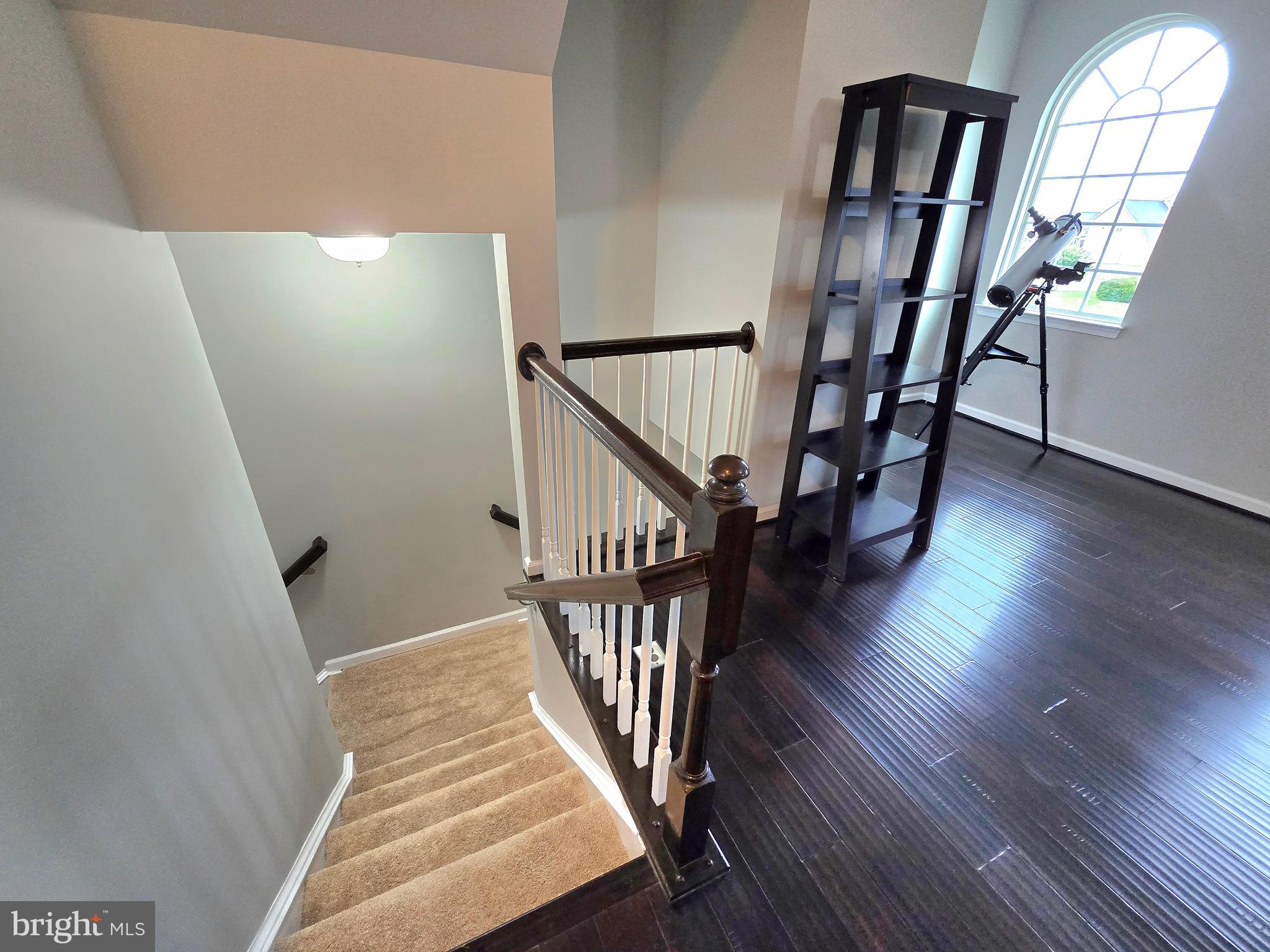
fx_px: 477
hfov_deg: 106.2
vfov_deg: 89.9
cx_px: 635
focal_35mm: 13
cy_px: 476
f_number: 2.2
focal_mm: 2.2
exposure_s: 1/60.2
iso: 250
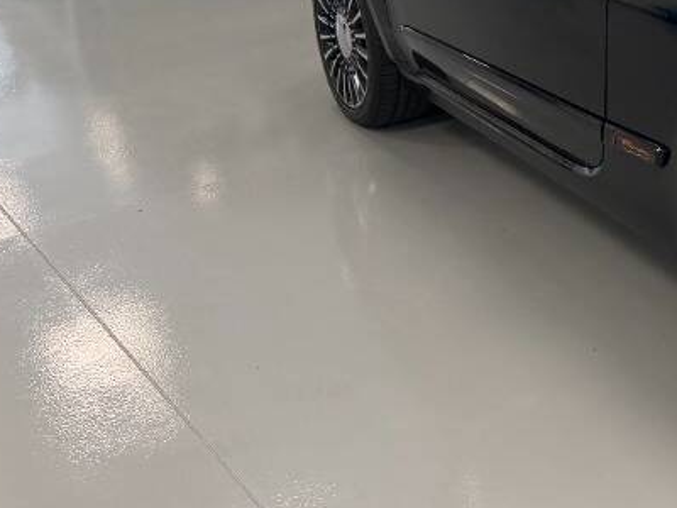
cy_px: 8
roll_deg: -0.3
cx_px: 878
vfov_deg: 22.1
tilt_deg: -15.9
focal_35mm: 64
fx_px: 1252
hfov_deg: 25.9
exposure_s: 1/100
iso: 160
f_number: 1.78
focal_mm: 6.76
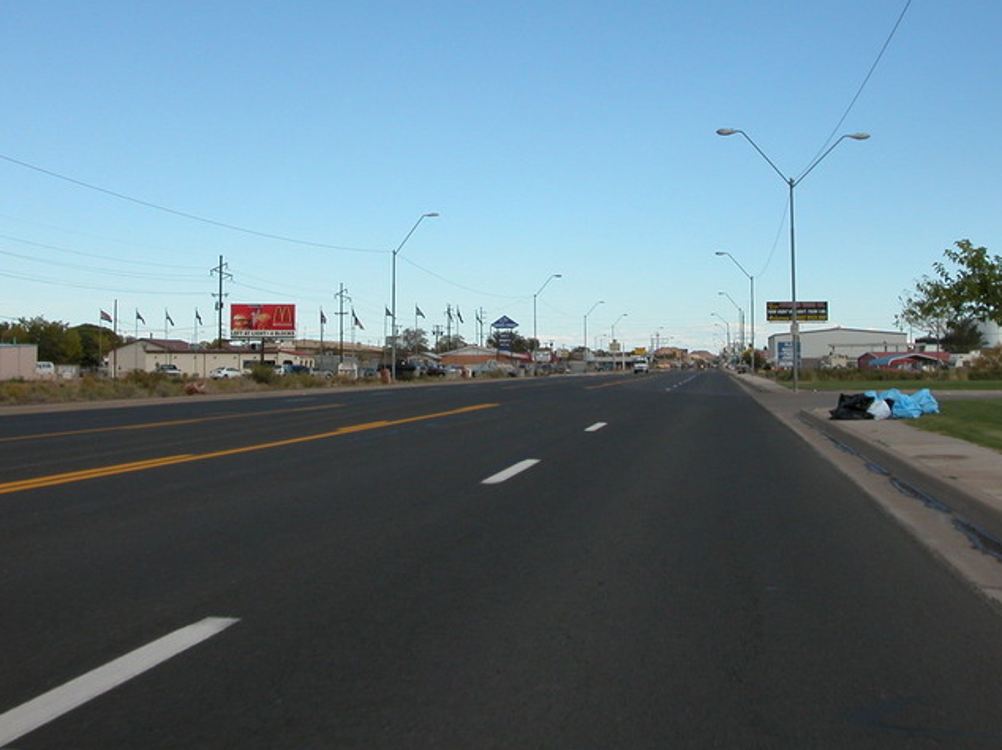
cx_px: 533
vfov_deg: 27.3
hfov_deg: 36.2
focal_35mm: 53
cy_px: 229
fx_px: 1534
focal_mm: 8.9
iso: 100
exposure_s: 1/383
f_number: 5.6
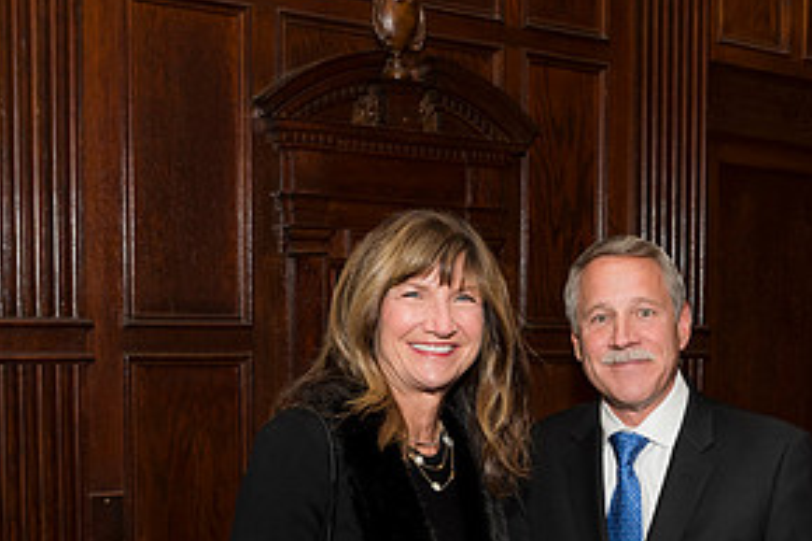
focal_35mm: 58
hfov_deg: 33.4
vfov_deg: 22.9
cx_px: 666
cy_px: 458
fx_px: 1307
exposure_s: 1/125
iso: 800
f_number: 5.6
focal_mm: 29
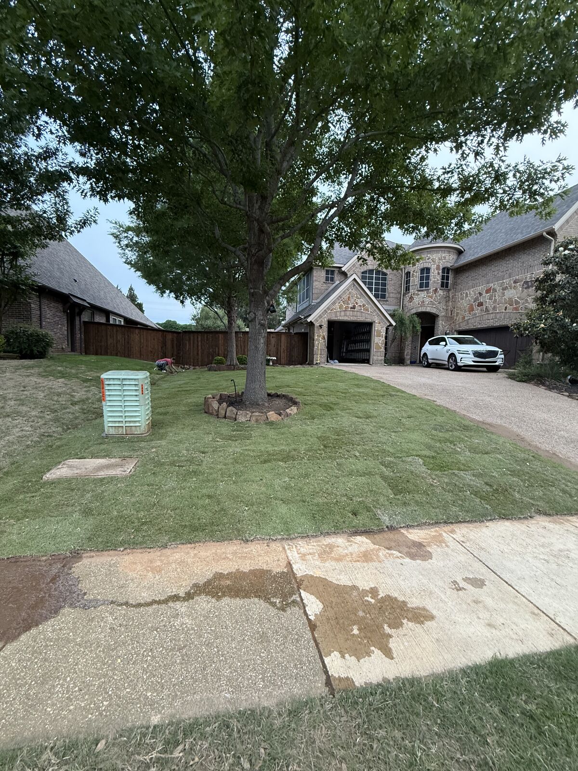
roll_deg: -1.7
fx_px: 312
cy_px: 386
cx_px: 289
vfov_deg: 102.1
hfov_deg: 85.7
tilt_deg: -4.6
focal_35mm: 14
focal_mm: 2.22
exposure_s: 1/81
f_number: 2.2
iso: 400
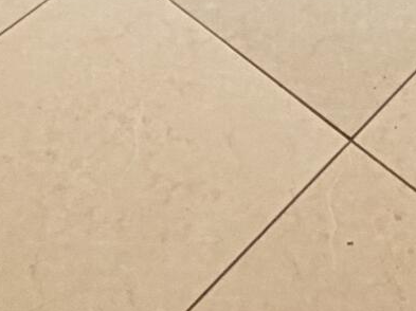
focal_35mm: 107
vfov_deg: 10.2
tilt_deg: -18.5
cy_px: -619
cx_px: 329
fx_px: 1285
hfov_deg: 18.2
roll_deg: +0.0
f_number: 2.2
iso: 100
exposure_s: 1/121
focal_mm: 2.22
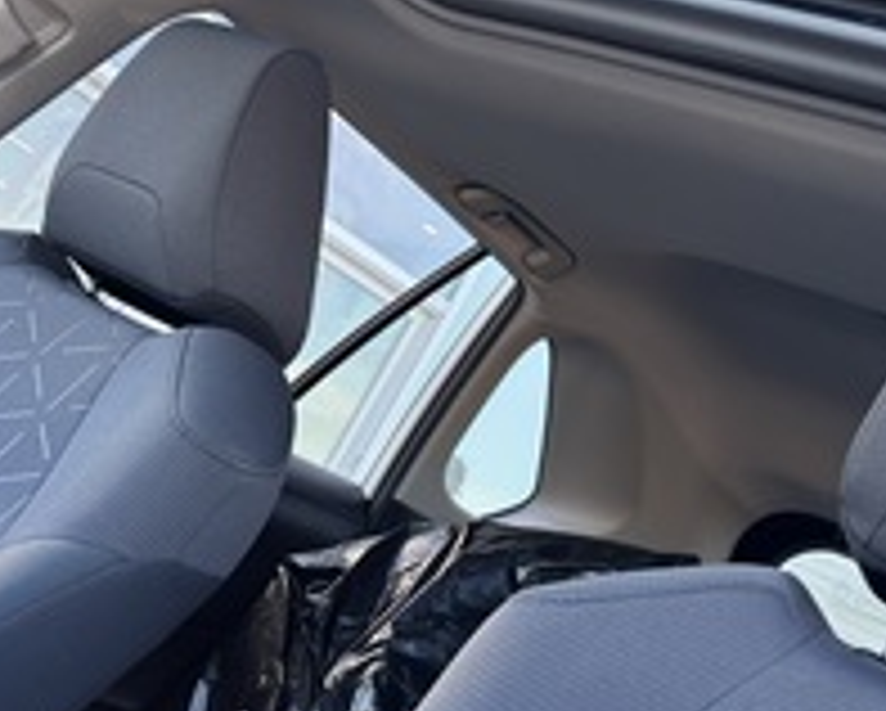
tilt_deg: +19.9
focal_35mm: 54
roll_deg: -28.8
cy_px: 110
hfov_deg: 34.2
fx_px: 1417
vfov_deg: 27.4
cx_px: 639
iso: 80
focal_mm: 5.96
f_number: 1.6
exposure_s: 1/121
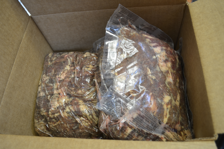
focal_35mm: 30
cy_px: 74
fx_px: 186
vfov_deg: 43.4
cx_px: 112
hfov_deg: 62.0
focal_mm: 20
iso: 200
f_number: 3.8
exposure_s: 1/13
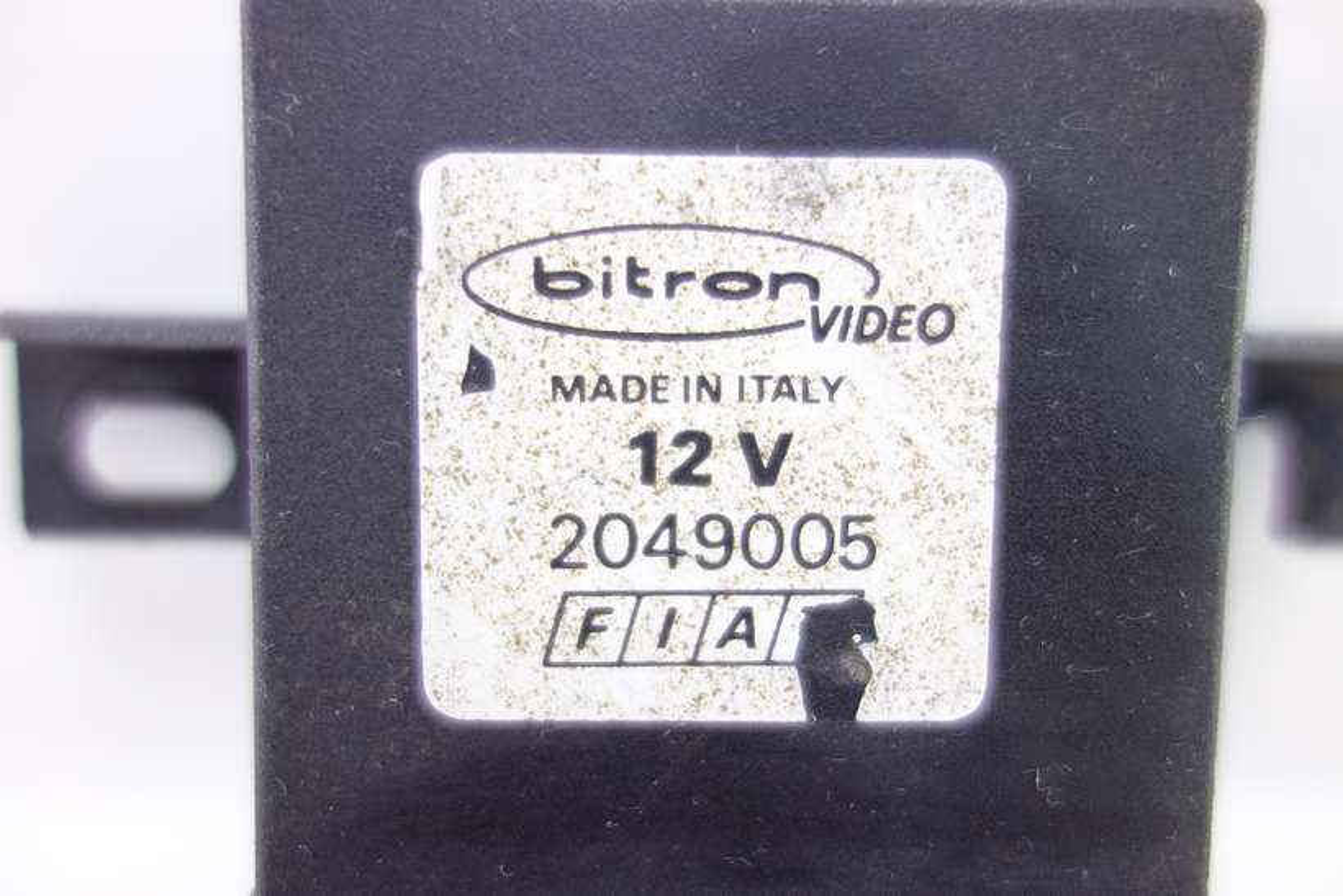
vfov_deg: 46.4
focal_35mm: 28
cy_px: 448
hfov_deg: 65.5
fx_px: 1045
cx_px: 672
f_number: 1.8
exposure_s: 1/60
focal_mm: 10.4
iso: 125
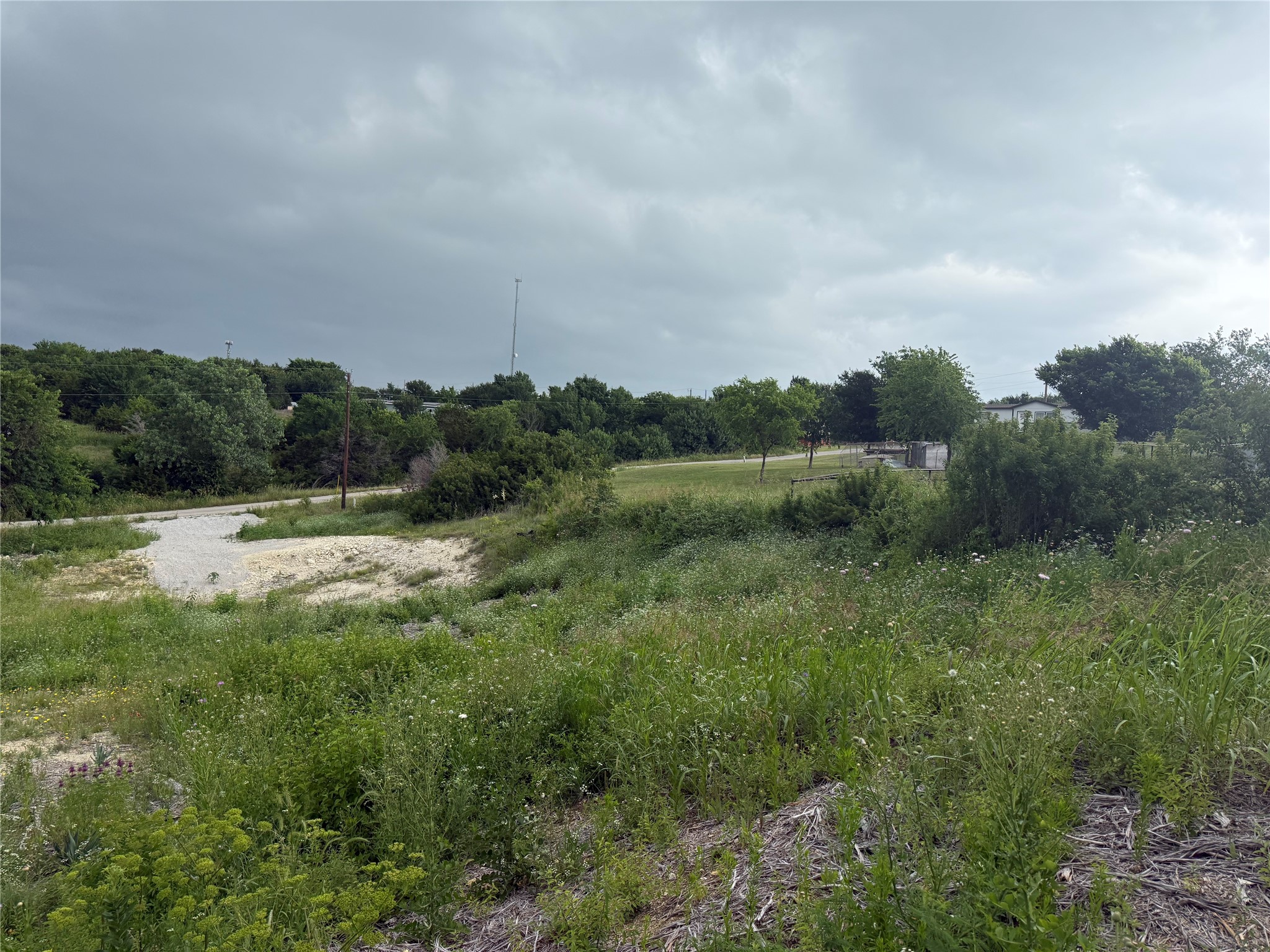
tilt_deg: +0.4
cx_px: 635
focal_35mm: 24
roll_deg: -4.6
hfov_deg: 71.6
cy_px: 476
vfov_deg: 56.8
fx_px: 881
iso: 100
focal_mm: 6.76
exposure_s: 1/1770
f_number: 1.78
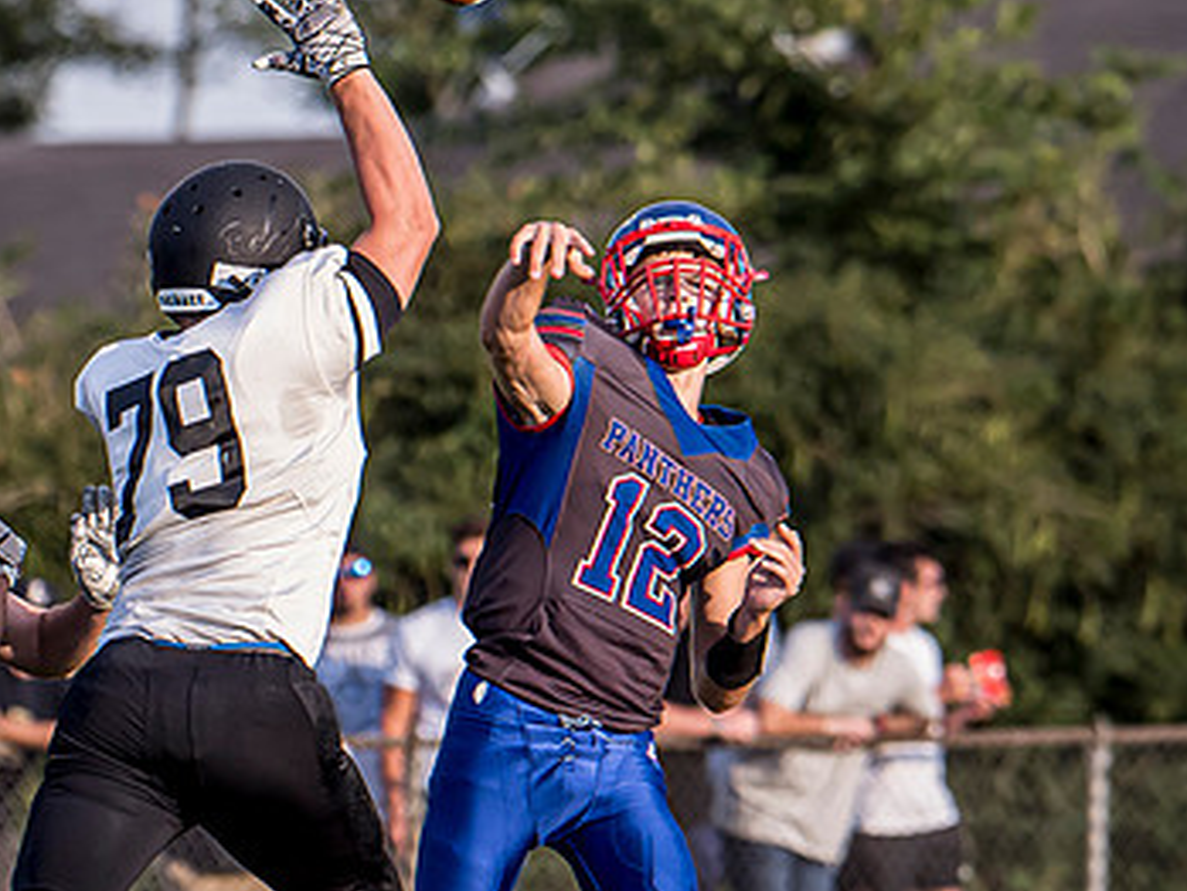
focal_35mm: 958
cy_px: 591
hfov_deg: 2.1
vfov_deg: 1.6
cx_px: 425
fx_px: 32862
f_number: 4
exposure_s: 1/1600
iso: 500
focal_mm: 200
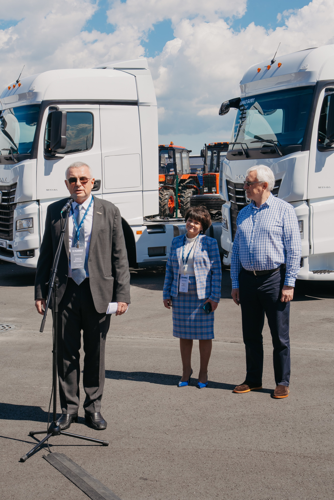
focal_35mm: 60
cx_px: 167
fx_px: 835
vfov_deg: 33.4
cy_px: 250
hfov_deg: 22.6
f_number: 14
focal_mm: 60
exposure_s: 1/125
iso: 160
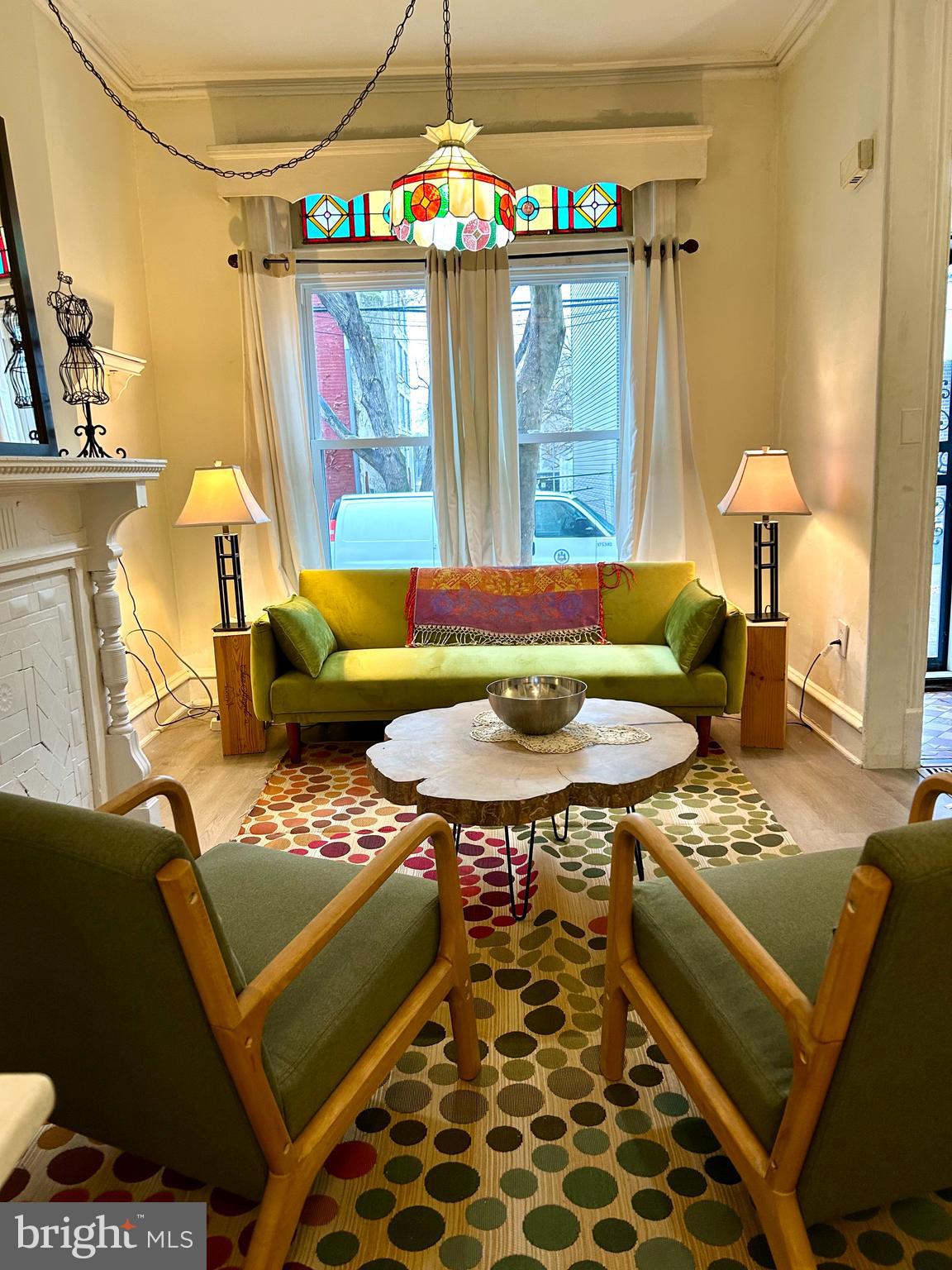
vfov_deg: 67.3
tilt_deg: -11.8
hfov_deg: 53.1
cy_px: 635
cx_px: 476
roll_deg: +2.7
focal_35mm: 26
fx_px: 953
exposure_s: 1/60
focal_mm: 5.7
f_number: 1.5
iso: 125
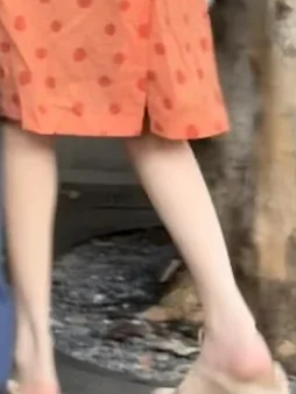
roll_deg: -0.2
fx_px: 2327
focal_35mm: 204
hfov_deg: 7.2
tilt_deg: -4.0
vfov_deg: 9.3
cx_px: -84
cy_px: -262
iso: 125
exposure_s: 1/60
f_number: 1.78
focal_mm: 6.76
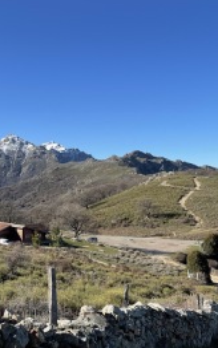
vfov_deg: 47.0
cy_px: 150
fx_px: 399
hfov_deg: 28.9
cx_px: 7
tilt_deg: +6.1
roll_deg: +1.4
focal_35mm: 42
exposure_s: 1/2817
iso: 32
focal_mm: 4.2
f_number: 1.6
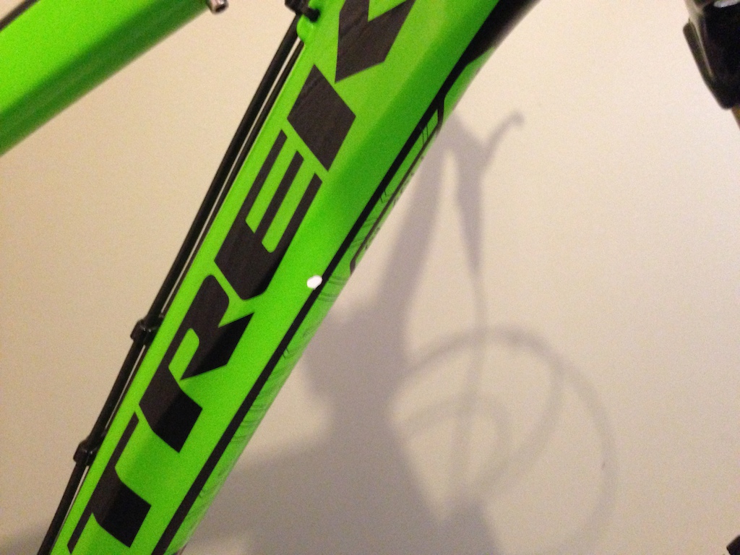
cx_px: 370
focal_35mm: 33
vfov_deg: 42.9
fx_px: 705
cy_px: 278
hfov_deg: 55.4
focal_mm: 4.12
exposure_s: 1/15
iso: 640
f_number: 2.4
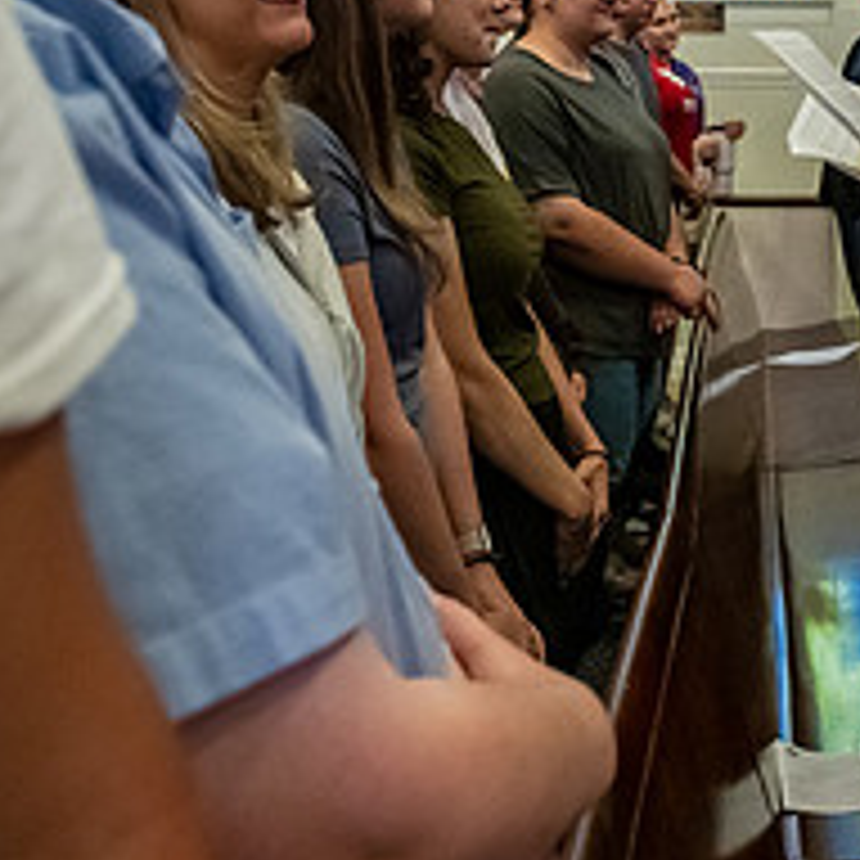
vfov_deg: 24.9
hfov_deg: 25.1
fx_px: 1883
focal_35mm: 67
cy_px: 83
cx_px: 752
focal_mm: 26
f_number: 4
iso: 5000
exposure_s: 1/160
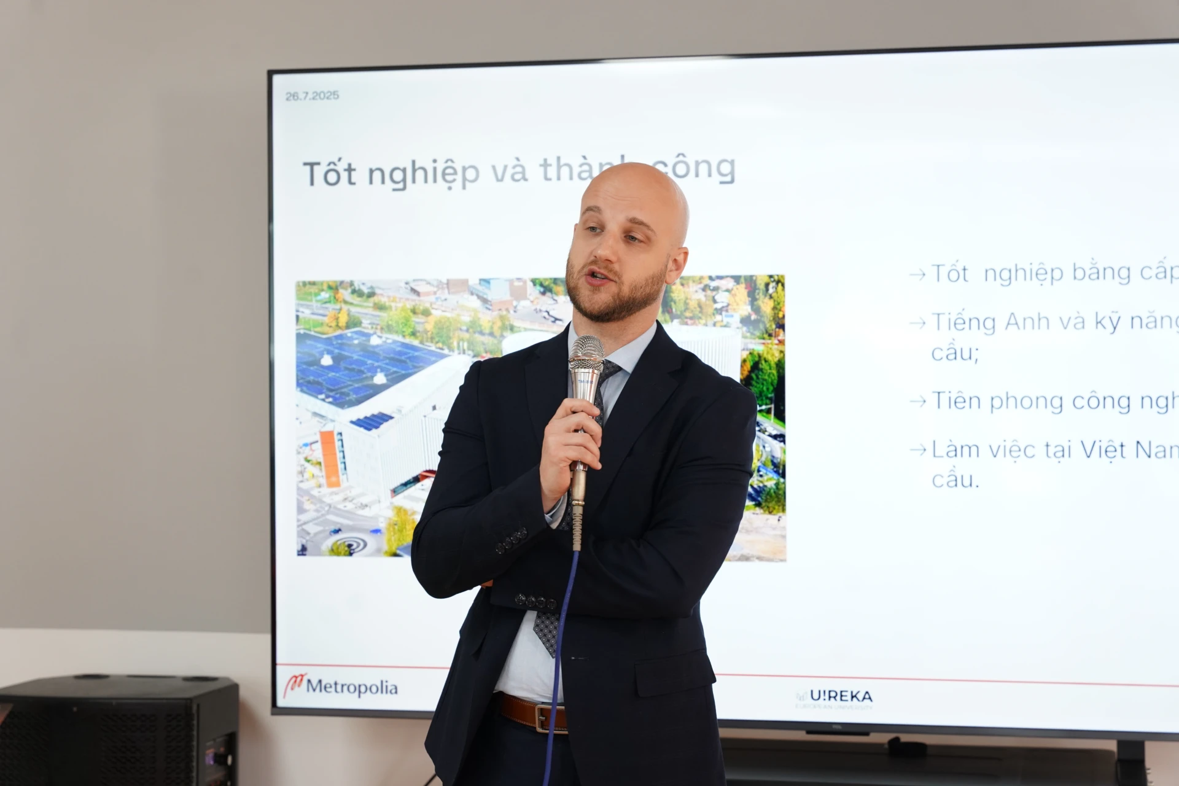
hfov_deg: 28.8
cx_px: 590
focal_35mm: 70
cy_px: 393
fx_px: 2292
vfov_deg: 19.5
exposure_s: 1/125
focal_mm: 70
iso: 1600
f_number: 5
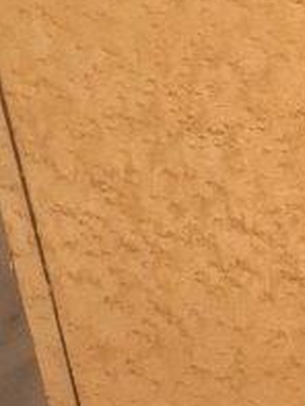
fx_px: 1643
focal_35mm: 140
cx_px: 894
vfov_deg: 14.1
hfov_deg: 8.8
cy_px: 134
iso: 250
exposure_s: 1/33
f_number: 1.8
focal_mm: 5.54
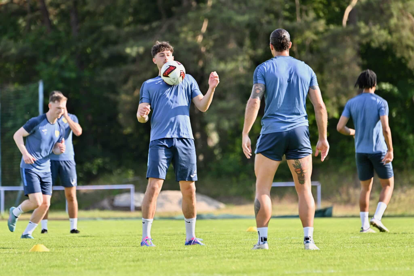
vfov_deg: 4.0
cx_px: 207
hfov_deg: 6.1
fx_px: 3909
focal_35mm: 340
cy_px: 138
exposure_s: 1/1600
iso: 640
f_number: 5.6
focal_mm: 340
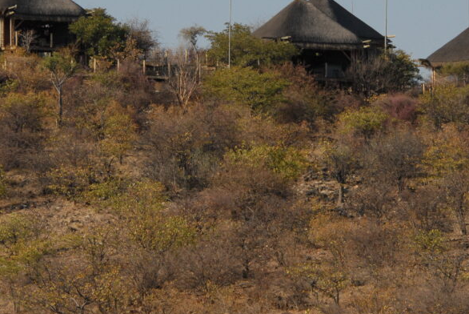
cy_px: 60
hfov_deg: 6.8
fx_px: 3964
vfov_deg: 4.5
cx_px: 319
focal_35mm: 304
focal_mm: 116
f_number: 11
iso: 400
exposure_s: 1/500
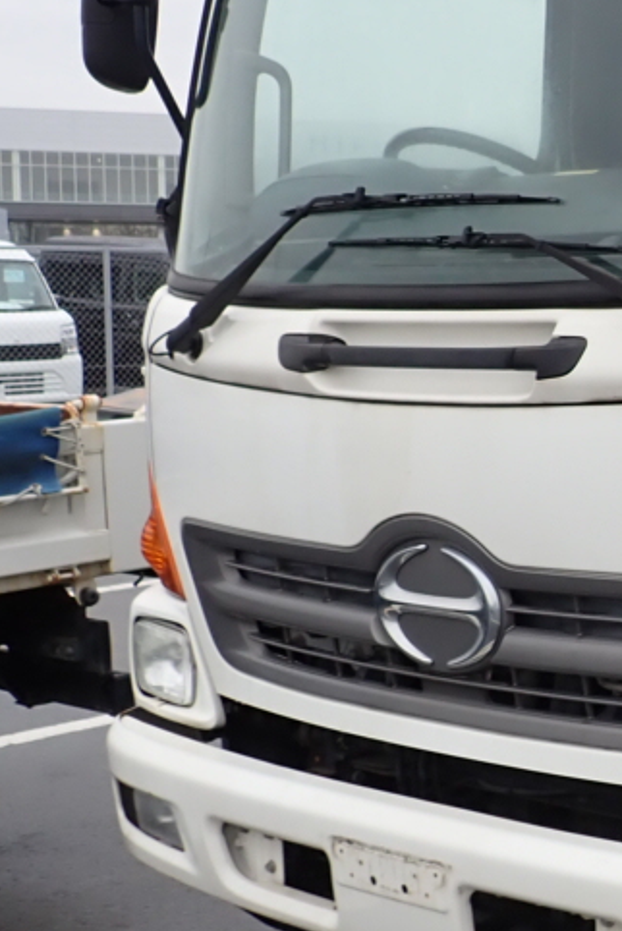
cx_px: 983
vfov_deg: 29.2
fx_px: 1786
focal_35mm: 69
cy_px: 427
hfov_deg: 17.4
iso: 100
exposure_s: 1/100
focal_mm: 4.5
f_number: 2.8
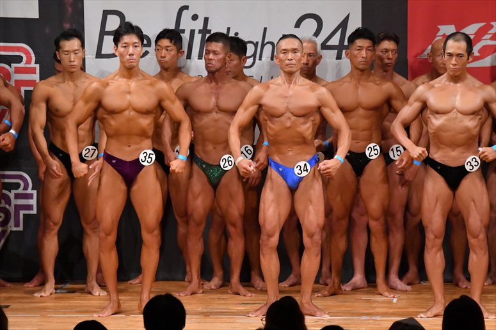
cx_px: 248
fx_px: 3925
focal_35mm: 285
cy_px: 165
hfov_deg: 7.2
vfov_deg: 4.8
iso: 8000
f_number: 5.6
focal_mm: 190
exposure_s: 1/400
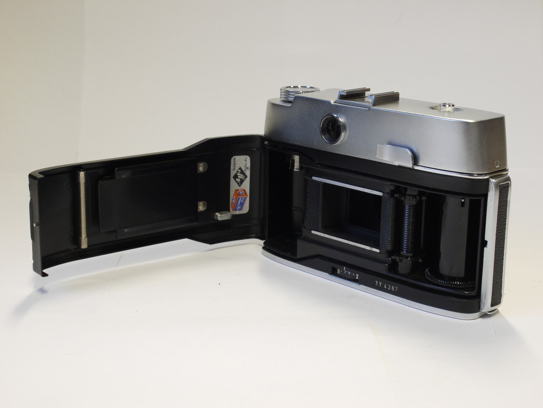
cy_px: 204
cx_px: 272
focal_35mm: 60
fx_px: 941
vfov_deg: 24.4
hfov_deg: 32.2
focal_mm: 30
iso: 400
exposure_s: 1/13
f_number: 9
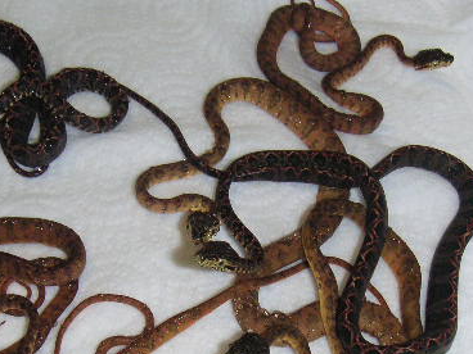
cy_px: 257
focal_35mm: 66
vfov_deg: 22.1
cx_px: 220
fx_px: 902
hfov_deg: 29.4
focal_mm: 6
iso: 160
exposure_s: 1/45
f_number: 2.8
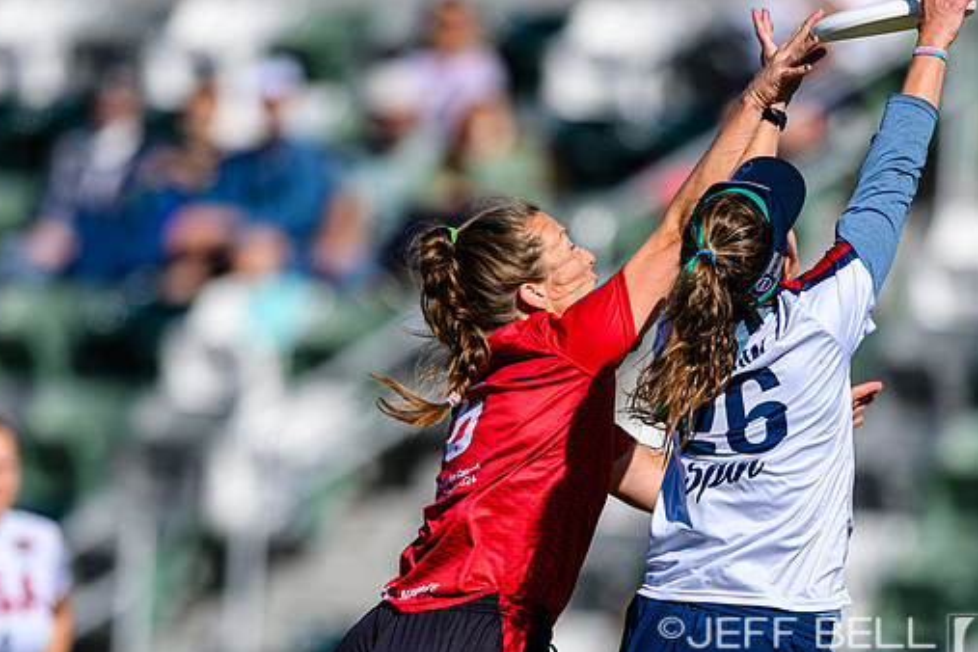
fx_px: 19776
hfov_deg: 2.8
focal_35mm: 728
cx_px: 530
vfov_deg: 1.9
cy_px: 559
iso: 100
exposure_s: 1/2500
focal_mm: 400
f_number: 3.2
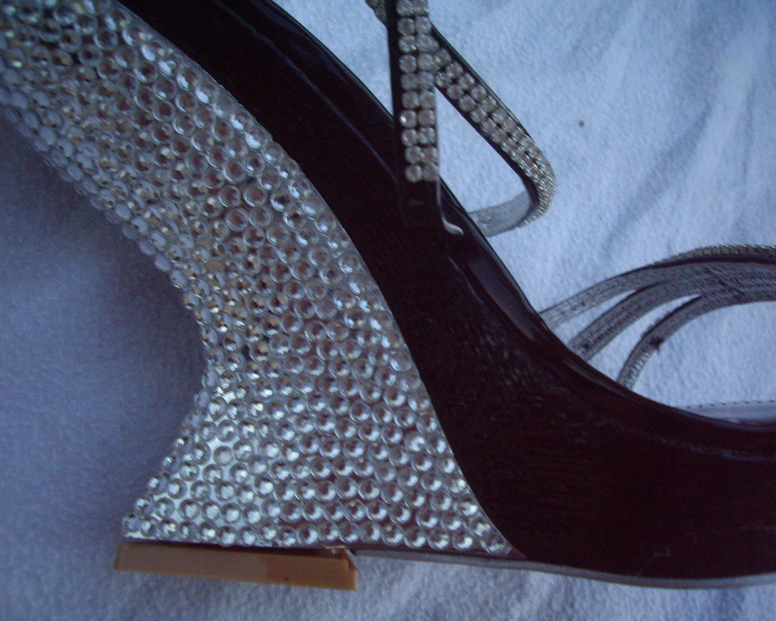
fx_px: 919
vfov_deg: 37.3
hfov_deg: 45.8
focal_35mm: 40
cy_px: 309
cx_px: 390
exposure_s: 1/8
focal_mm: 6.2
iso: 200
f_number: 2.7
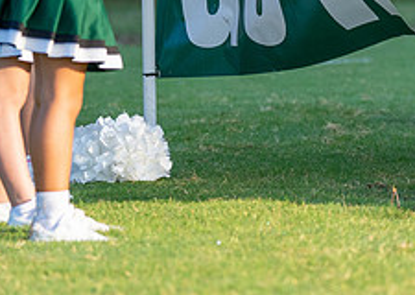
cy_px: -83
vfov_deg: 3.3
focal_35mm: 430
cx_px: 498
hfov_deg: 4.7
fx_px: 5061
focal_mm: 110
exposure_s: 1/1250
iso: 200
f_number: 2.8
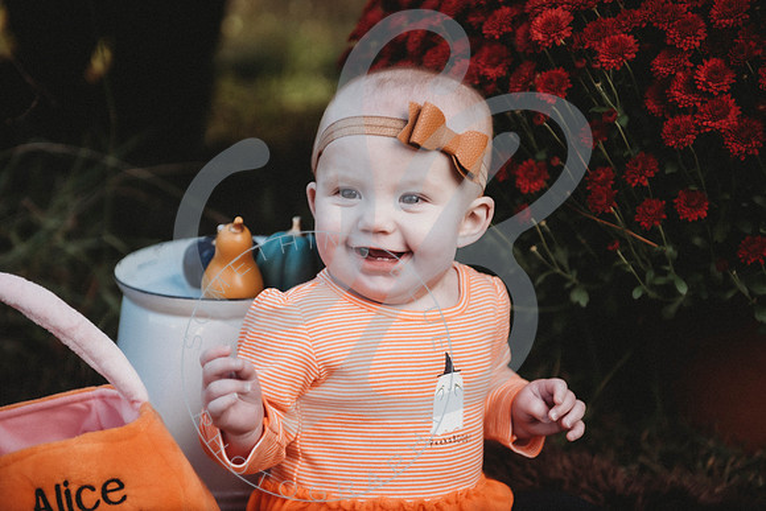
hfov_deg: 28.8
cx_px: 383
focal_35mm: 70
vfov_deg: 19.5
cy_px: 256
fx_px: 1490
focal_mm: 70
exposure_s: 1/250
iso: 100
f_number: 2.8
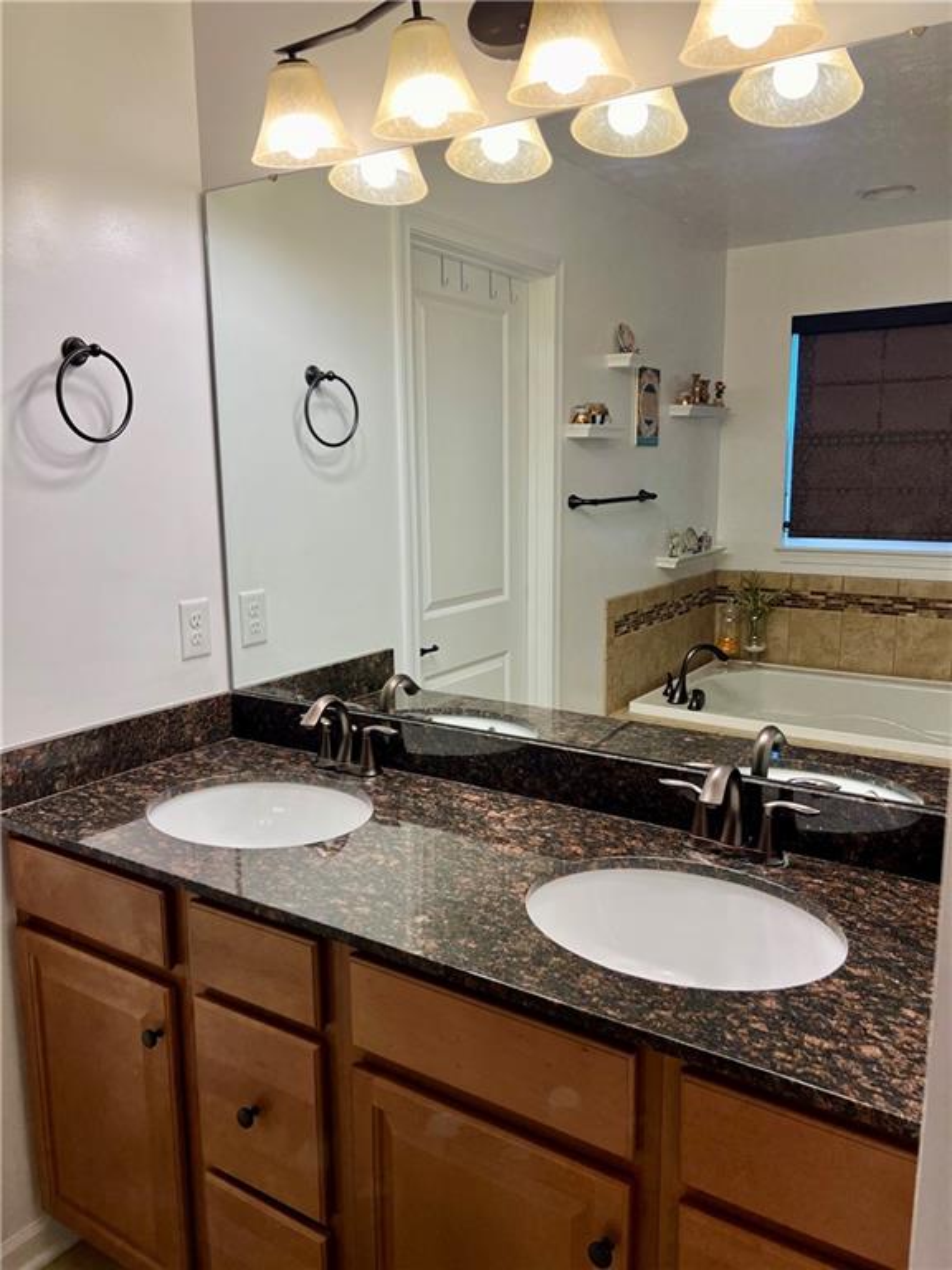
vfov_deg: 67.3
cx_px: 476
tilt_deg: -10.3
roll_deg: +0.4
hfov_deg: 53.1
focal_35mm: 26
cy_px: 635
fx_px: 953
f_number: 1.5
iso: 50
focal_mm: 5.7
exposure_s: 1/120
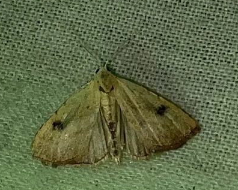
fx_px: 289
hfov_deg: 44.8
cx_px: 118
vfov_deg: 36.4
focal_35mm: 41
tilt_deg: -72.9
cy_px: 107
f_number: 1.6
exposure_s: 1/82
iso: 32
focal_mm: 5.1
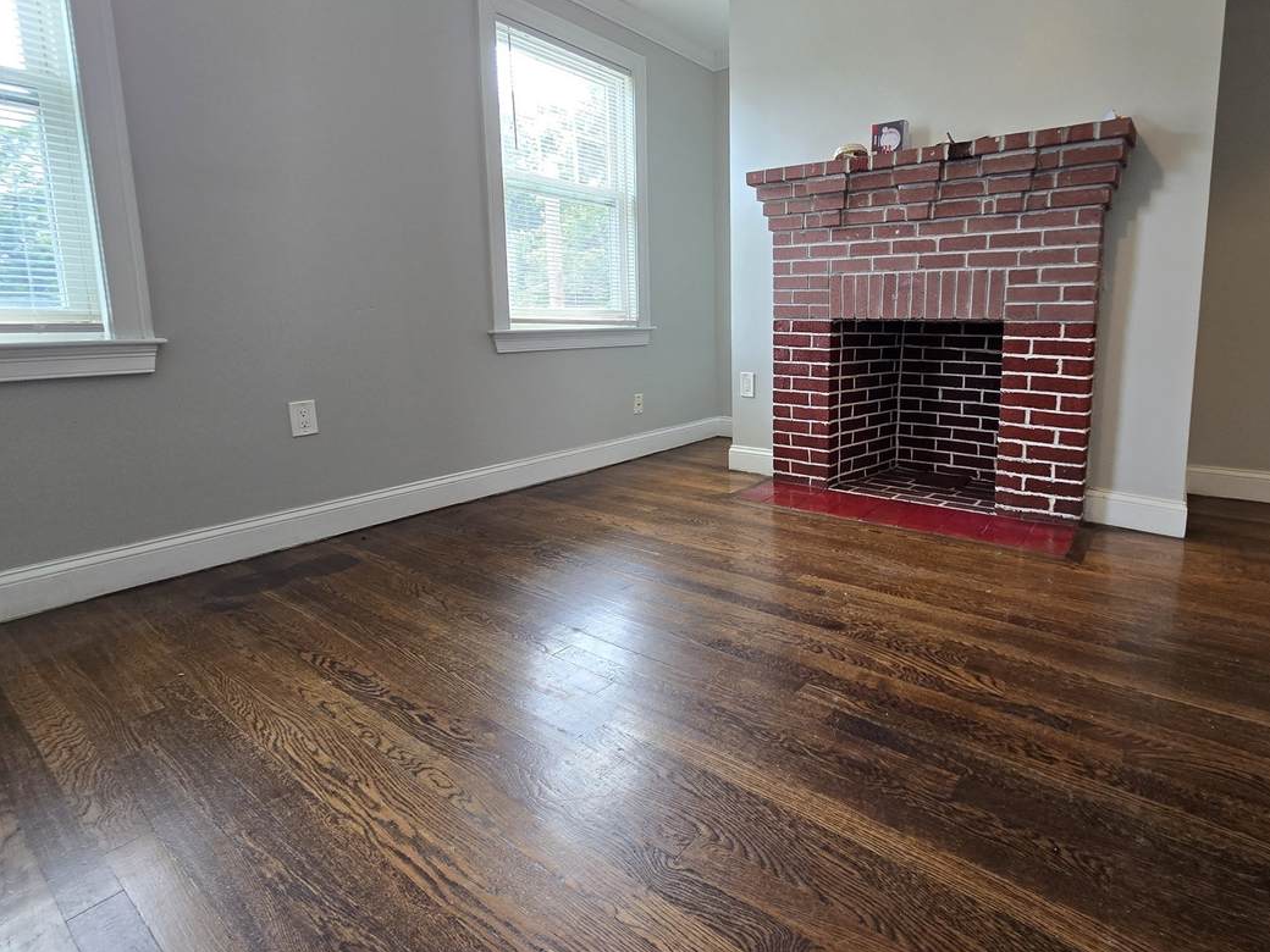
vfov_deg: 77.6
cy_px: 408
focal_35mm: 16
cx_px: 780
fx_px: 587
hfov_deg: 92.9
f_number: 2.2
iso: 100
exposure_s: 1/60
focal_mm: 2.2
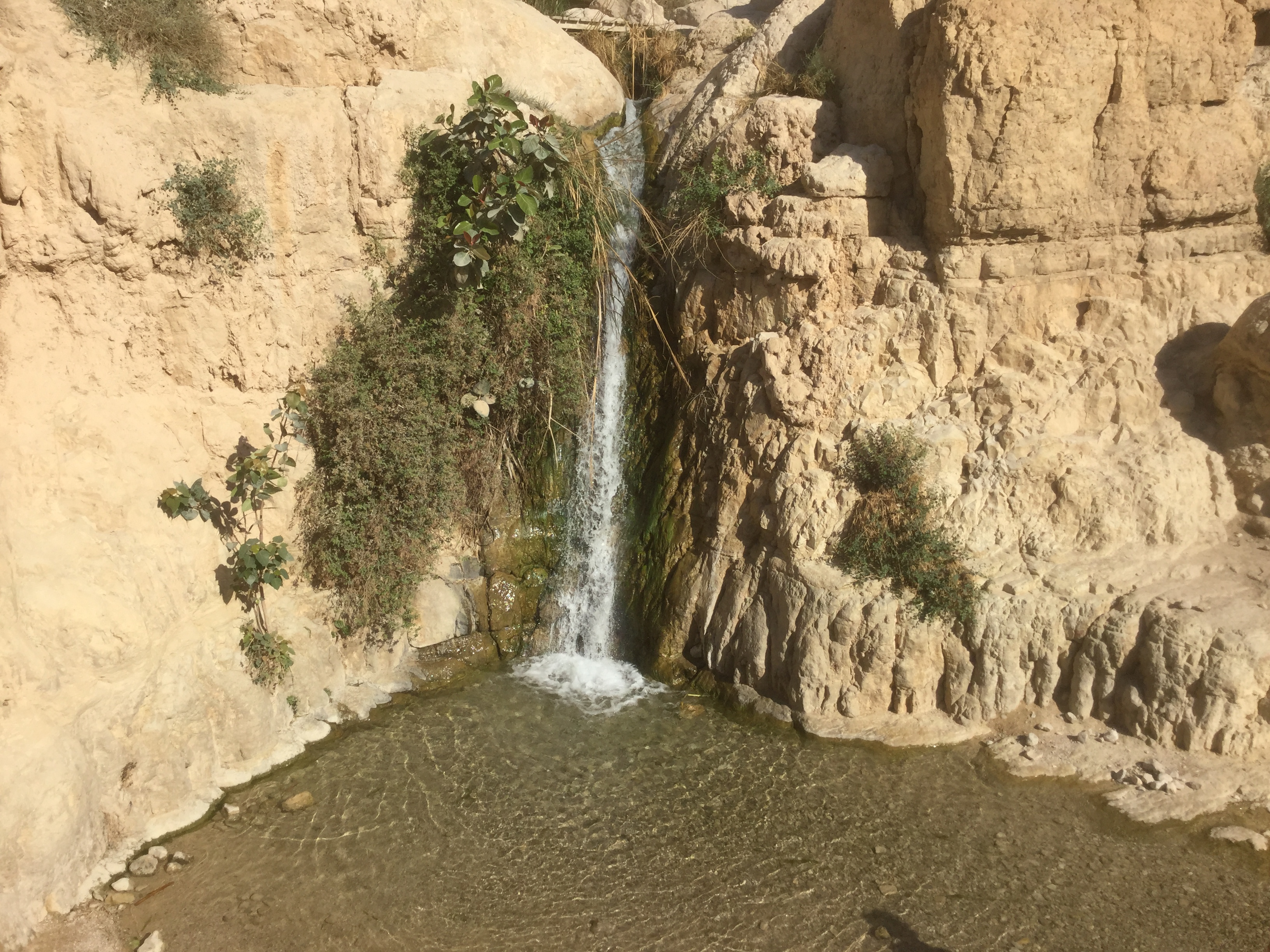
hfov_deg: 58.4
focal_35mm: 31
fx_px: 1137
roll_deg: -0.8
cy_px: 476
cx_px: 635
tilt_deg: -15.0
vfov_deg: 45.4
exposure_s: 1/1852
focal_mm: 3.3
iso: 25
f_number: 2.4
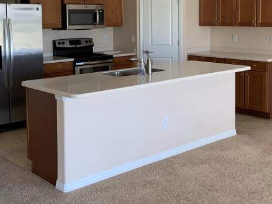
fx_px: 416
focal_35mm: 53
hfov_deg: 36.2
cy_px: 52
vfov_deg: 27.1
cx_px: 147
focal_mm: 3
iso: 40
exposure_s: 1/60
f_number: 1.8
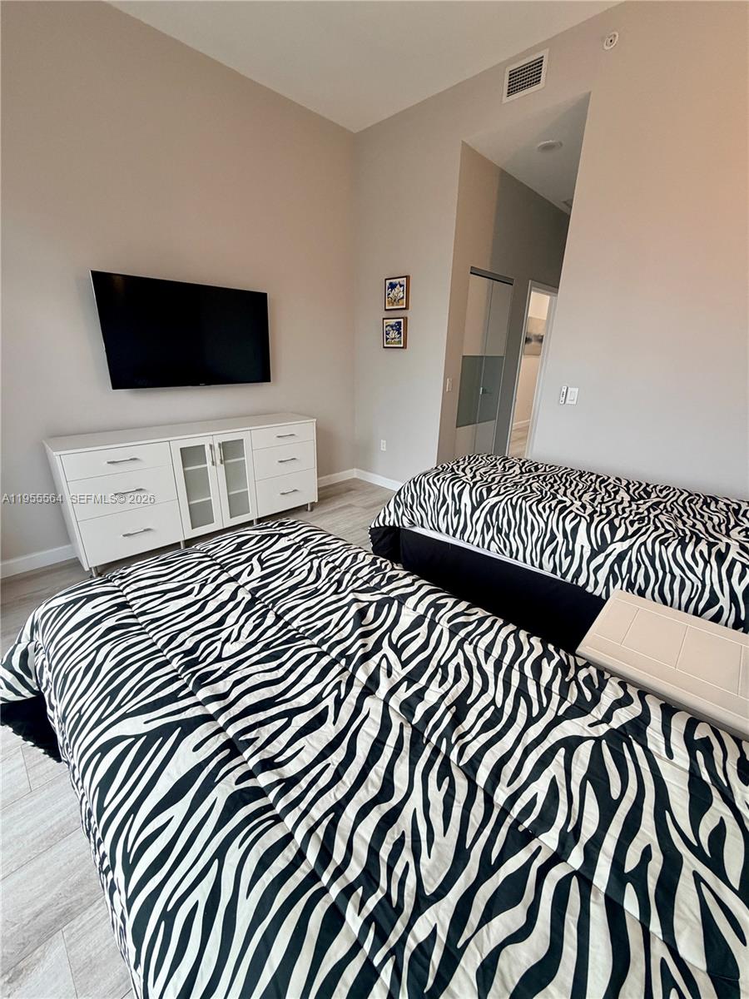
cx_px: 374
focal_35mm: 14
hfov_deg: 85.7
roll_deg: -0.6
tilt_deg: -20.1
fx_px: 404
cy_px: 500
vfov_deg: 102.1
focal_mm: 2.22
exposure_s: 1/120
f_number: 2.2
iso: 200
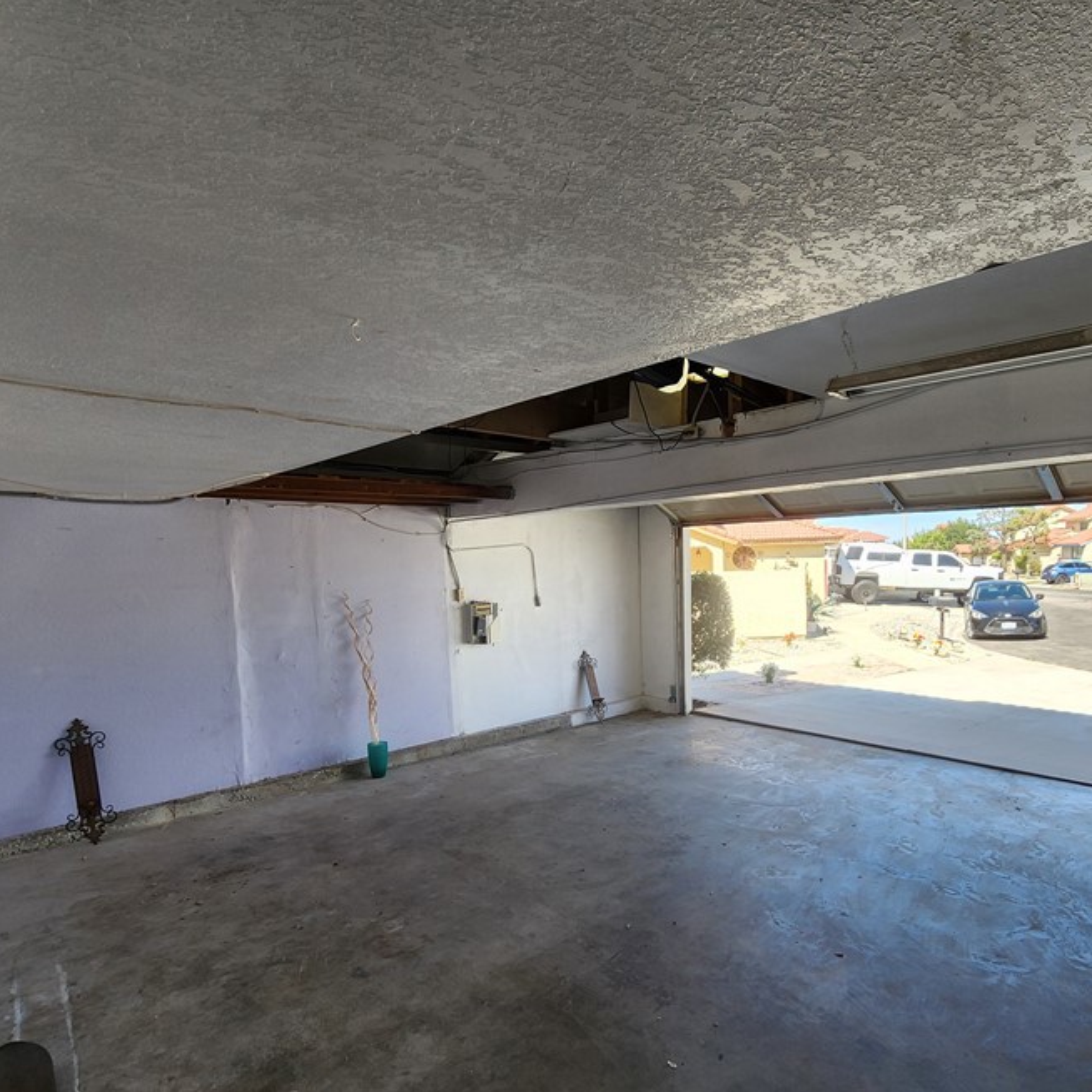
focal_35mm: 18
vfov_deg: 80.4
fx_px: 642
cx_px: 624
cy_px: 611
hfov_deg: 80.2
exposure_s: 1/224
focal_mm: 2.2
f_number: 2.2
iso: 50
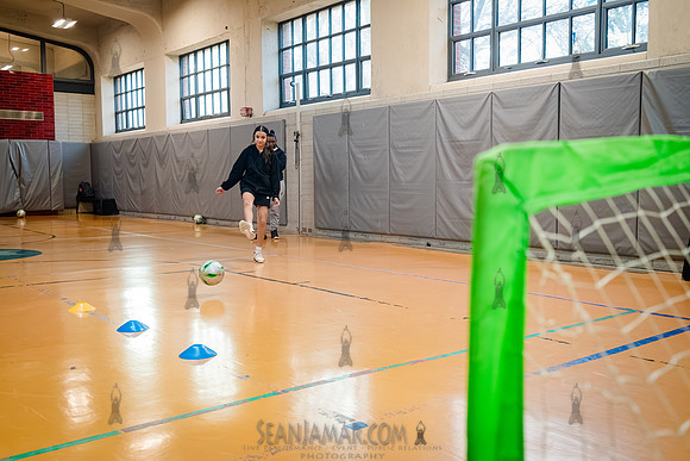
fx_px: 672
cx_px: 345
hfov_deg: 54.3
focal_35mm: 35
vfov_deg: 37.8
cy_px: 230
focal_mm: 35
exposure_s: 1/800
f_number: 5
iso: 8000
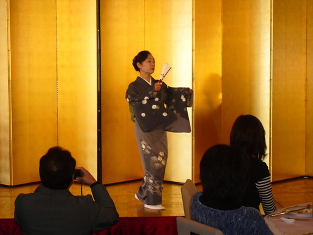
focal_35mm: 89
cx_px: 156
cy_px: 118
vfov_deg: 16.6
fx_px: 805
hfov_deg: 22.0
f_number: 5.1
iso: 400
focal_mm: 15.7
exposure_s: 1/60
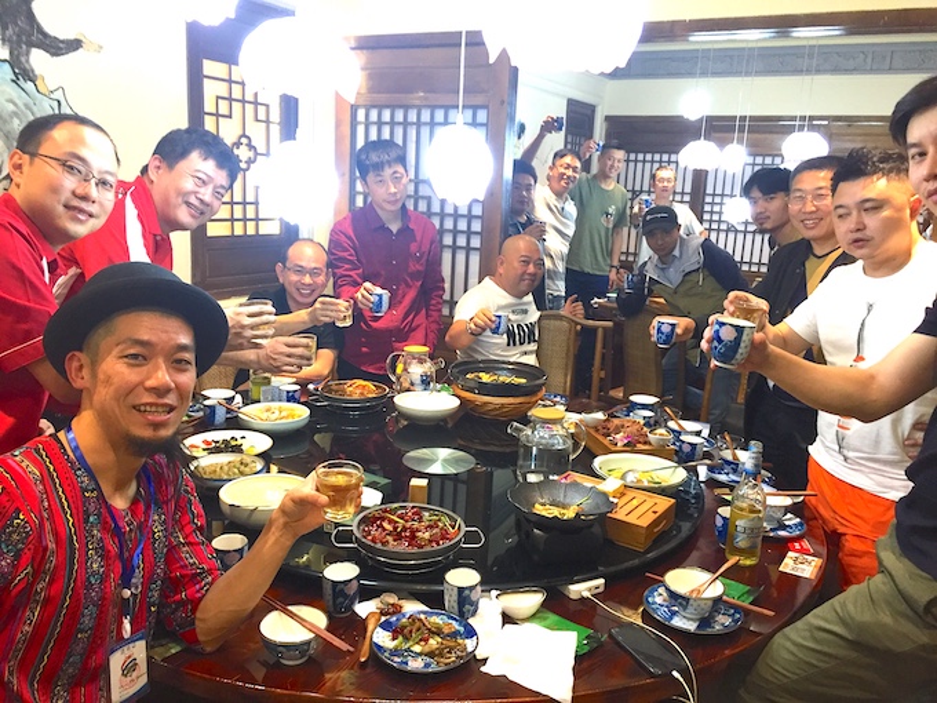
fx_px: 785
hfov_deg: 61.7
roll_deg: -3.8
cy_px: 352
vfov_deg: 48.2
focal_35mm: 29
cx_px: 468
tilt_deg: -11.5
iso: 160
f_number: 2.2
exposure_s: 1/33
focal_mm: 4.15
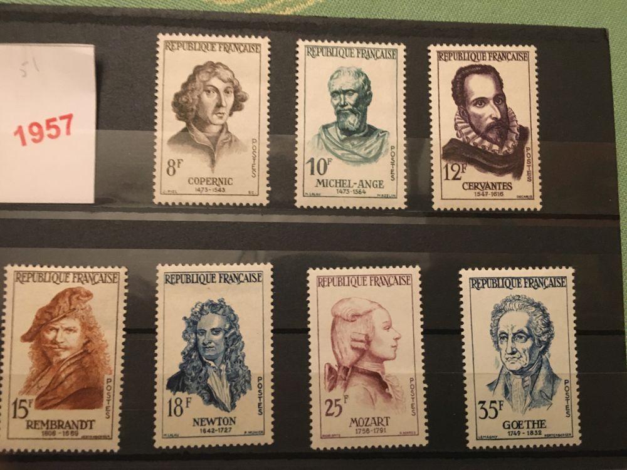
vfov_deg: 48.2
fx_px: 525
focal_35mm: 29
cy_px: 235
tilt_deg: -82.9
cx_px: 314
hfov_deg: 61.7
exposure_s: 1/17
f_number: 2.2
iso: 400
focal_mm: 4.15
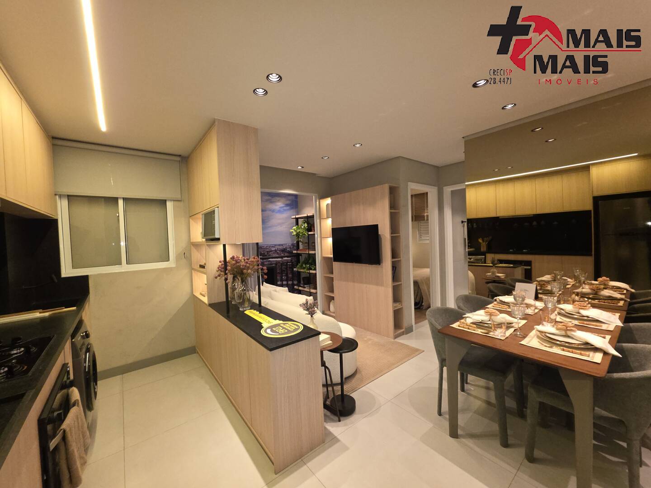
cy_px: 244
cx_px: 326
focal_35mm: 13
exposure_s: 1/60
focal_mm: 2.2
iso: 250
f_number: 1.9
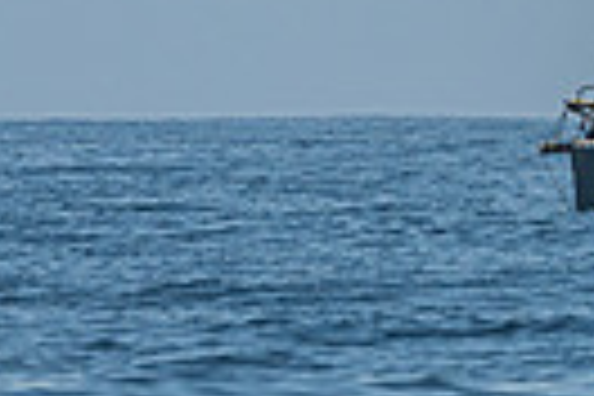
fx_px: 22686
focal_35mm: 1375
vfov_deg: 1.0
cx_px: 778
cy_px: -395
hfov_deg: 1.5
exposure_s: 1/3200
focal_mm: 260
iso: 400
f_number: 7.1
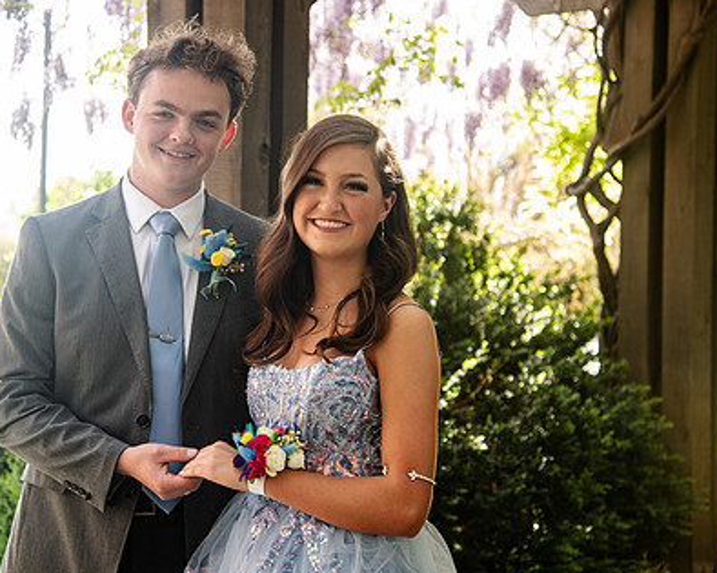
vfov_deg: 20.2
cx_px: 249
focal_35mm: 76
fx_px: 1612
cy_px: 277
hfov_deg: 25.0
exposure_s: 1/125
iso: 200
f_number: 4
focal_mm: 55
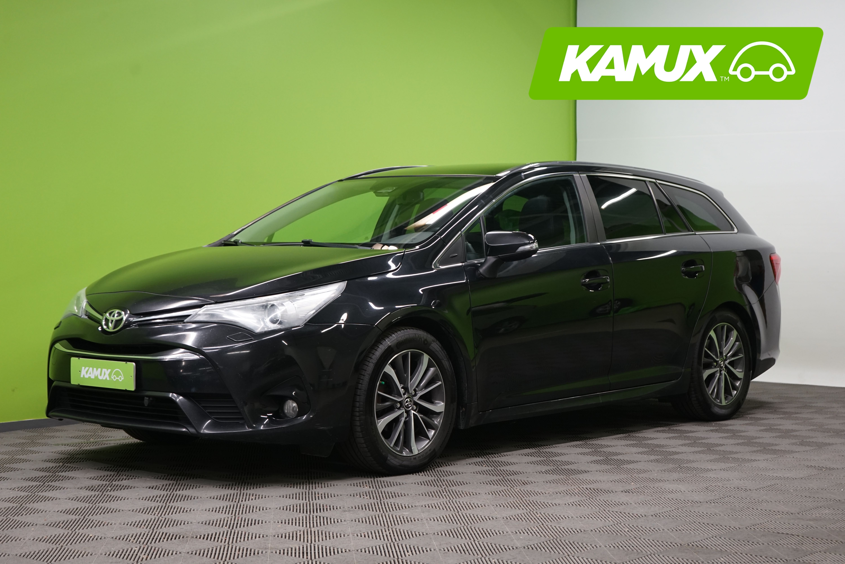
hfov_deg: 30.5
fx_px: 1549
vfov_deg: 20.6
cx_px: 422
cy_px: 282
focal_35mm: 66
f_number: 5.6
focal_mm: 66
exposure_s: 1/50
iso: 1000
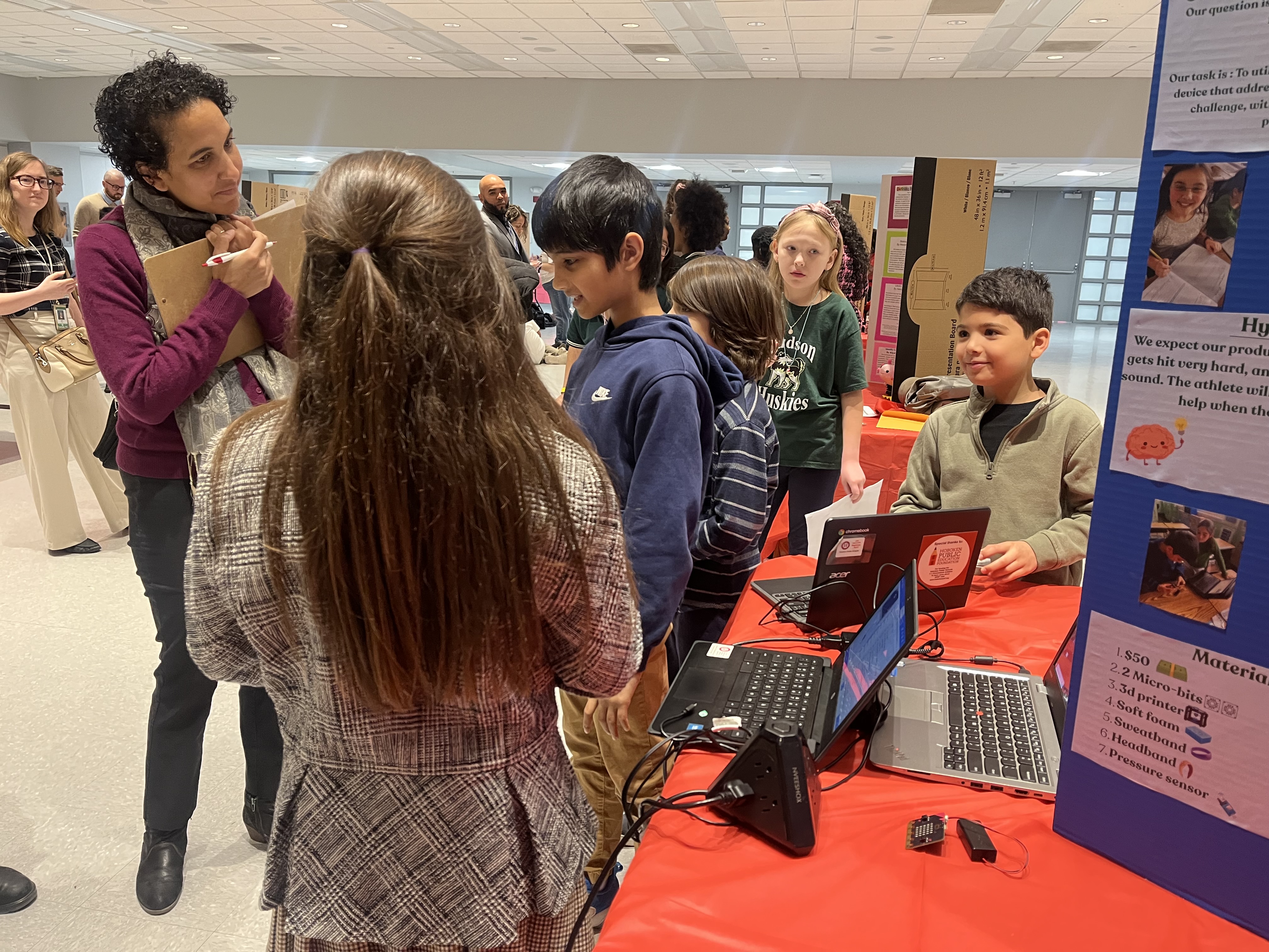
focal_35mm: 26
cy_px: 476
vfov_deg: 53.1
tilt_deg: -14.2
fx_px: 953
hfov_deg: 67.3
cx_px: 634
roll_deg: -1.6
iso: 250
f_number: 1.6
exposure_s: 1/60
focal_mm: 5.1
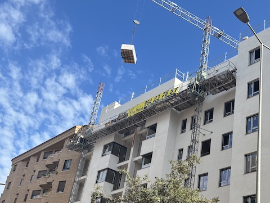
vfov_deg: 30.9
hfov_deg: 39.8
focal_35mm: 46
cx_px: 210
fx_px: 359
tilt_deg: +26.2
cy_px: 156
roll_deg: -4.9
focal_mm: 5.96
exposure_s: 1/2024
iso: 50
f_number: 1.6
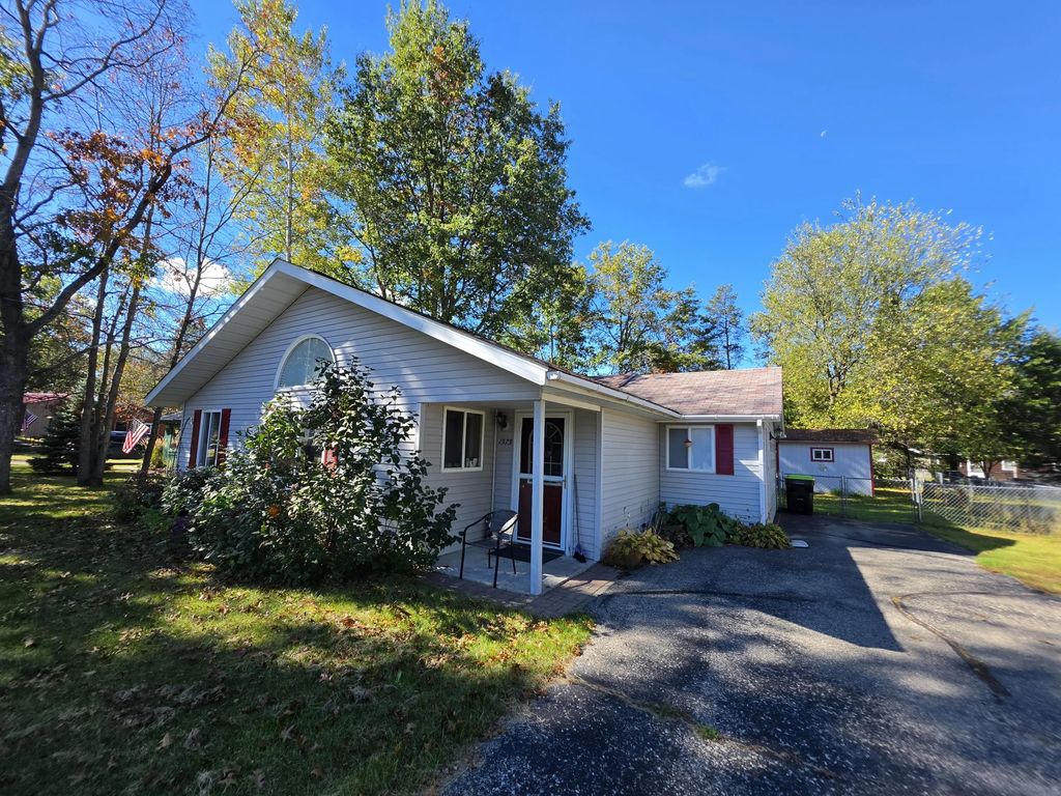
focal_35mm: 13
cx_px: 530
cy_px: 398
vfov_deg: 89.9
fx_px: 398
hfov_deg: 106.2
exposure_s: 1/572
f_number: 1.9
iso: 32
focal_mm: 2.2
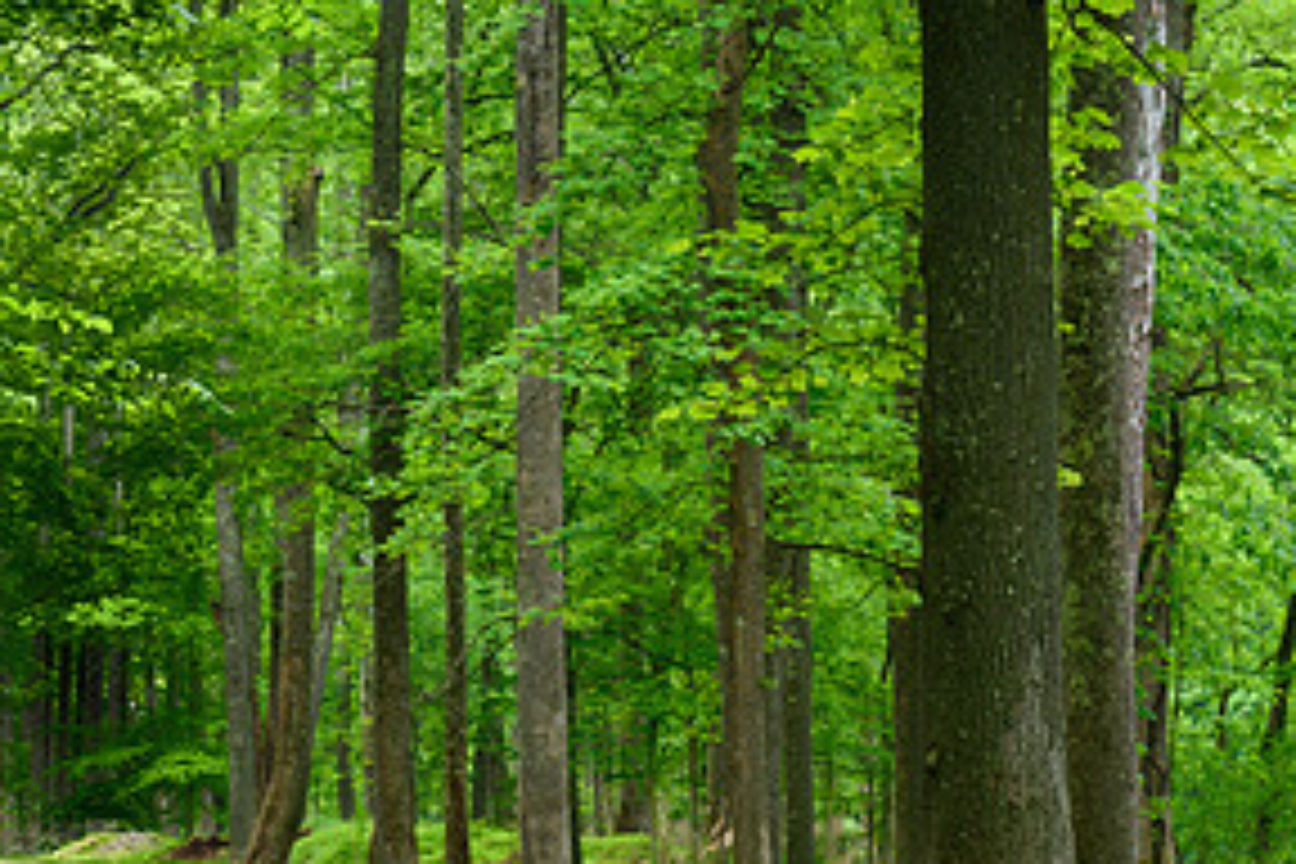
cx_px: 778
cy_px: 641
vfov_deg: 8.7
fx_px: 5652
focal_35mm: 157
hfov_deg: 13.1
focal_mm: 78
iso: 100
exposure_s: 1/3
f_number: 13
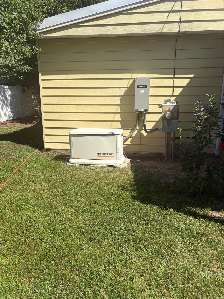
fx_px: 224
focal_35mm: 26
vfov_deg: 67.3
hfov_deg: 53.1
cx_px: 112
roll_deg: +1.7
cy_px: 150
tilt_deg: -10.1
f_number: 1.6
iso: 50
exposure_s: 1/2747
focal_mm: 5.96
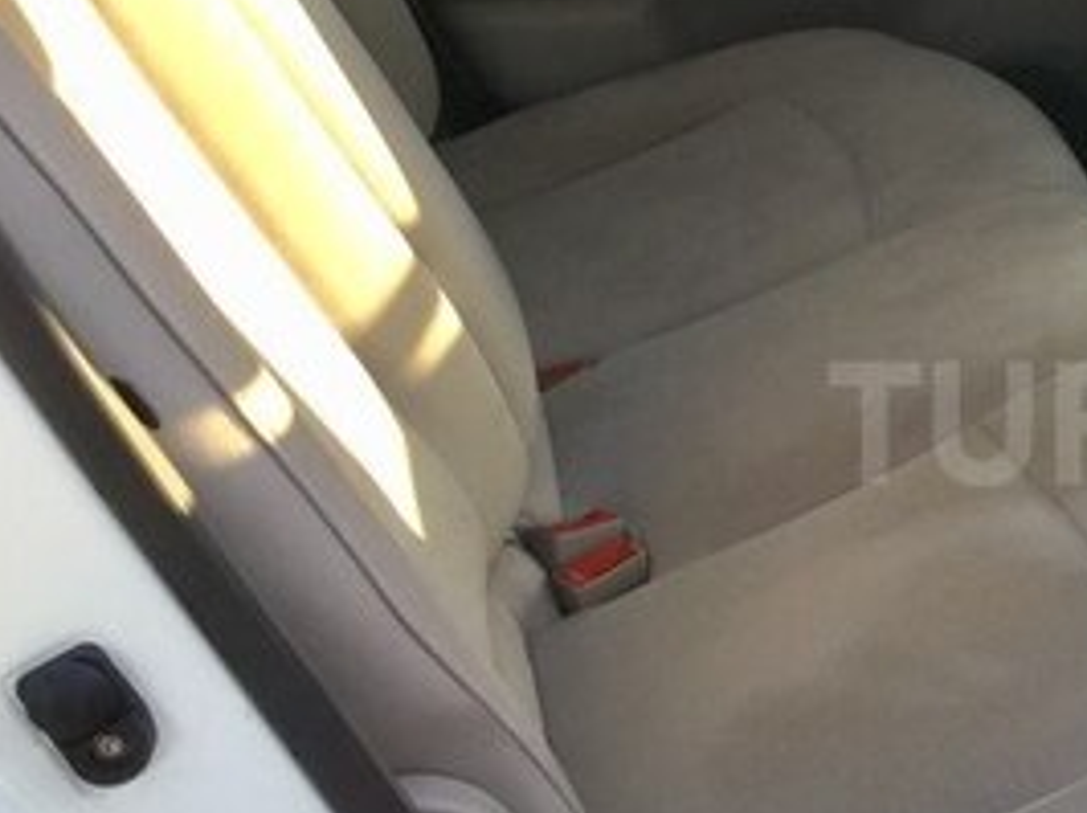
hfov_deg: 23.5
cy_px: 423
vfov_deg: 19.1
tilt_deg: -27.9
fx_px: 2416
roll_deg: -3.1
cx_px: 1246
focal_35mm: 77
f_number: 2.4
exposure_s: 1/100
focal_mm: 3.3
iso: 25
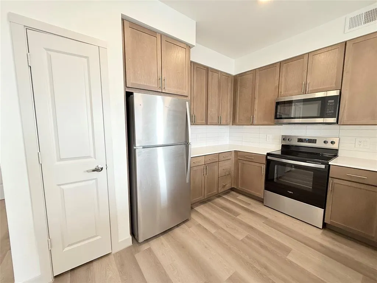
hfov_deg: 102.1
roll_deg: +0.0
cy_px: 142
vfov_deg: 85.7
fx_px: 152
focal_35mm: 14
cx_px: 188
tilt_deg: -5.7
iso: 160
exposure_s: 1/120
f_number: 2.2
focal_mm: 2.22
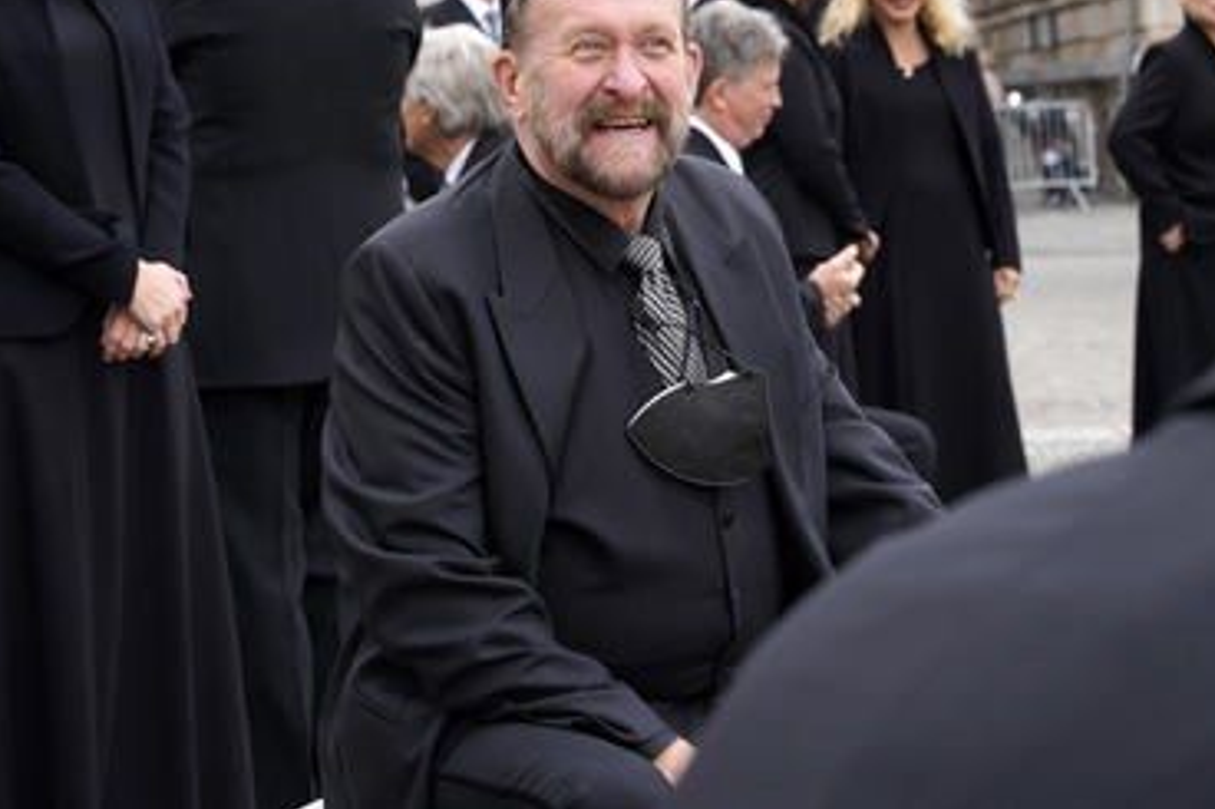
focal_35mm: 92
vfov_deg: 14.8
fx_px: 3103
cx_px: 629
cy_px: 317
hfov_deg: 22.2
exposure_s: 1/60
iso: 100
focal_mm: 75
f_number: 8
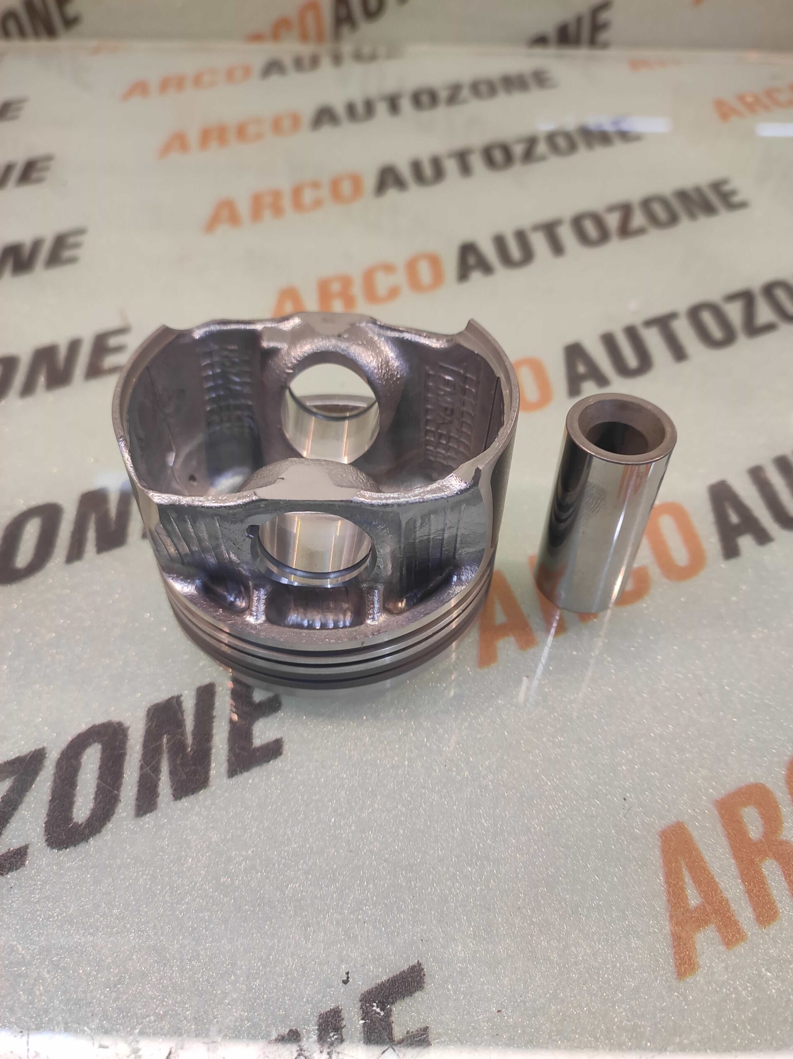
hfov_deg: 74.7
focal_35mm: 17
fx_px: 520
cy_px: 530
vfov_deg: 91.1
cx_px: 396
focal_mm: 4.74
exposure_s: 1/33
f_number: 1.79
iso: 133
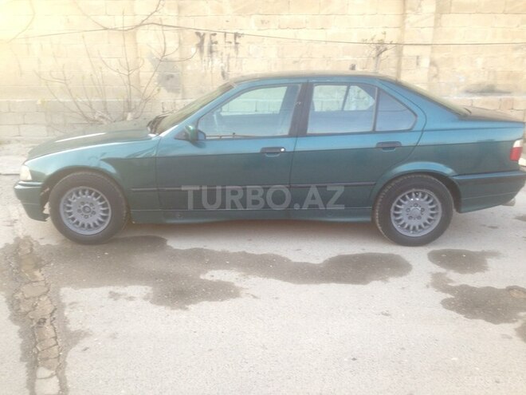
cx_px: 263
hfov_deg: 55.4
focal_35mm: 33
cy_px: 198
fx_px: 501
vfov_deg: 42.9
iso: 50
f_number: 2.4
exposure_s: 1/24
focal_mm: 4.12
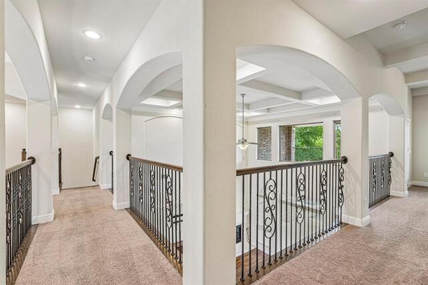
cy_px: 142
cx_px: 214
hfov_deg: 96.8
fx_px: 190
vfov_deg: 73.7
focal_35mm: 16
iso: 400
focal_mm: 16
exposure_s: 1/20
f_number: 8
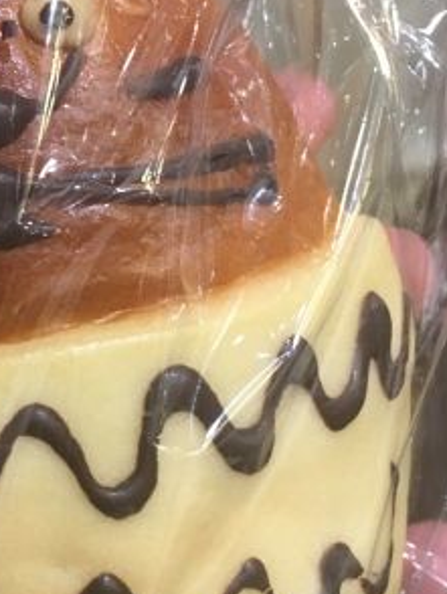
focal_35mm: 69
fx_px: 1186
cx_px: -50
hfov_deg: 20.3
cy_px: 297
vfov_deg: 28.1
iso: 160
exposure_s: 1/33
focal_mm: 4.15
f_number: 2.2
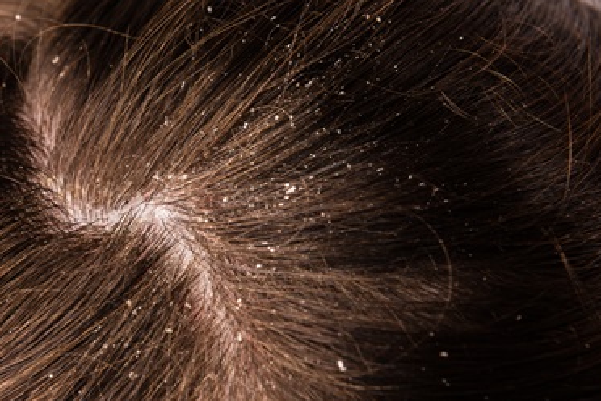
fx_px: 1886
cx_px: 199
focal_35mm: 113
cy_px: 205
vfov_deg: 12.1
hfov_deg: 18.1
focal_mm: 70
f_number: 11
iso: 100
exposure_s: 1/125
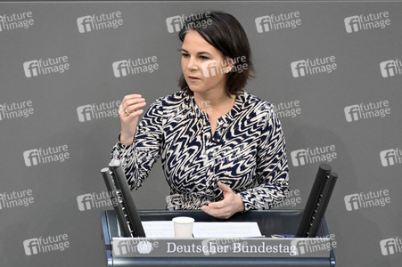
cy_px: 134
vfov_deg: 2.7
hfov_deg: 4.1
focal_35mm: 500
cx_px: 201
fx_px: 5579
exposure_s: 1/500
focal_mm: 500
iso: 8000
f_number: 5.6
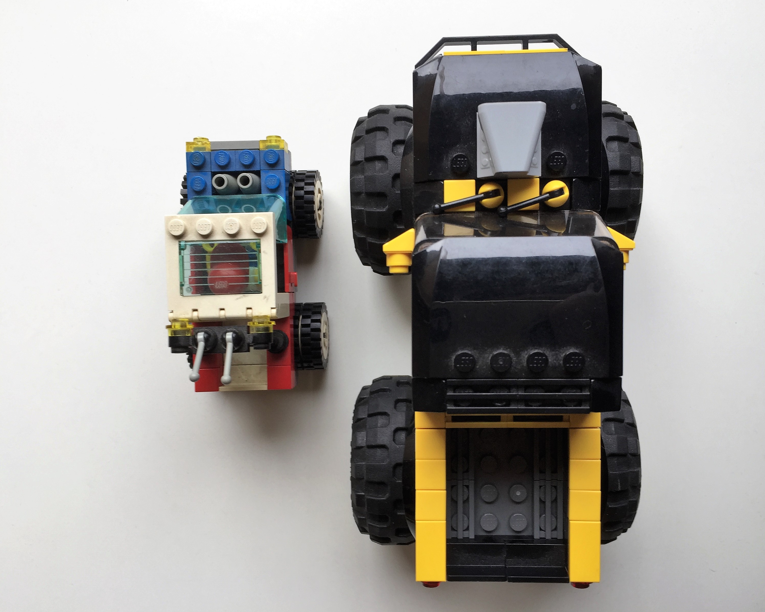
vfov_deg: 47.1
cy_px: 307
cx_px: 410
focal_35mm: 31
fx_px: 702
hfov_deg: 57.1
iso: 32
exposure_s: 1/111
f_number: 2.2
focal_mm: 4.15
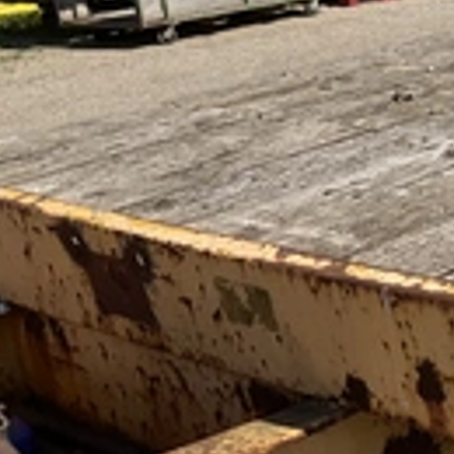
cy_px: 206
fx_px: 1172
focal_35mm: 79
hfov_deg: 19.2
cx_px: 678
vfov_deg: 21.9
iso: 25
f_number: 1.8
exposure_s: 1/1848
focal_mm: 3
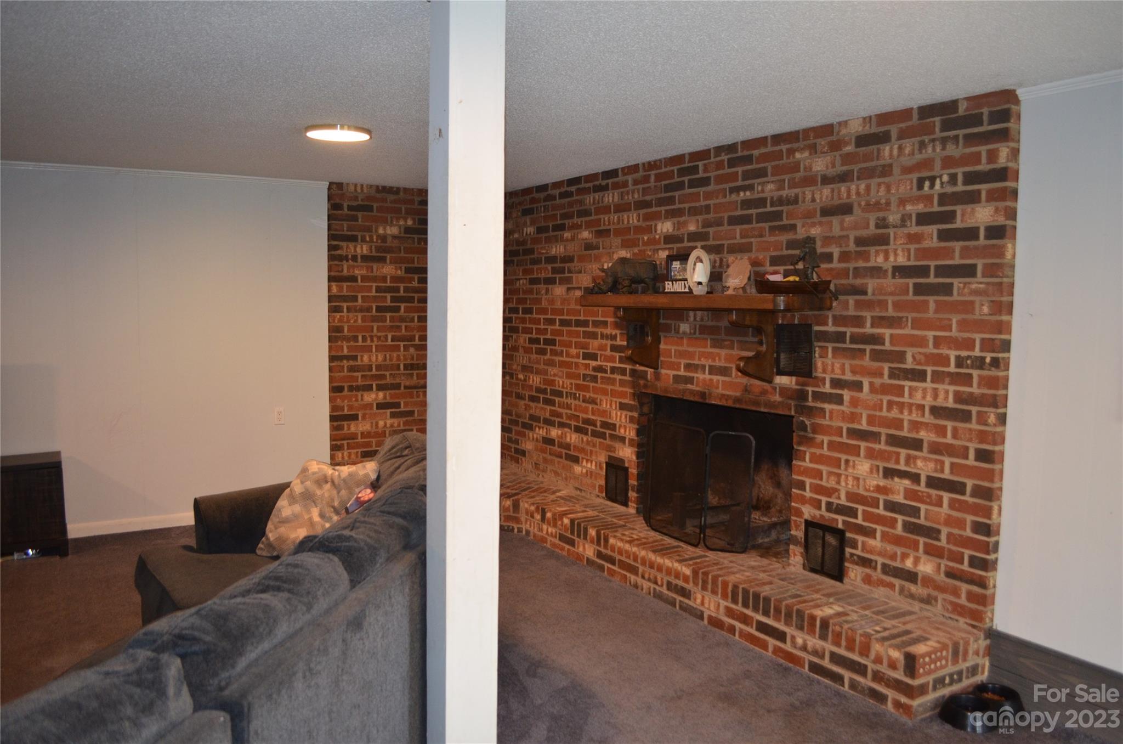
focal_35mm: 27
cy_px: 372
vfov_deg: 47.7
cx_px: 562
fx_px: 840
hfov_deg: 67.5
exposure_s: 1/60
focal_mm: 18
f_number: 3.5
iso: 900
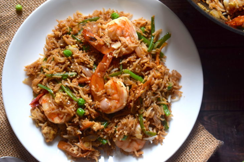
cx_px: 126
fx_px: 556
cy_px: 82
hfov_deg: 24.8
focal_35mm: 82
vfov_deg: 16.6
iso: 640
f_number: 5.6
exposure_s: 1/60
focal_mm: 52
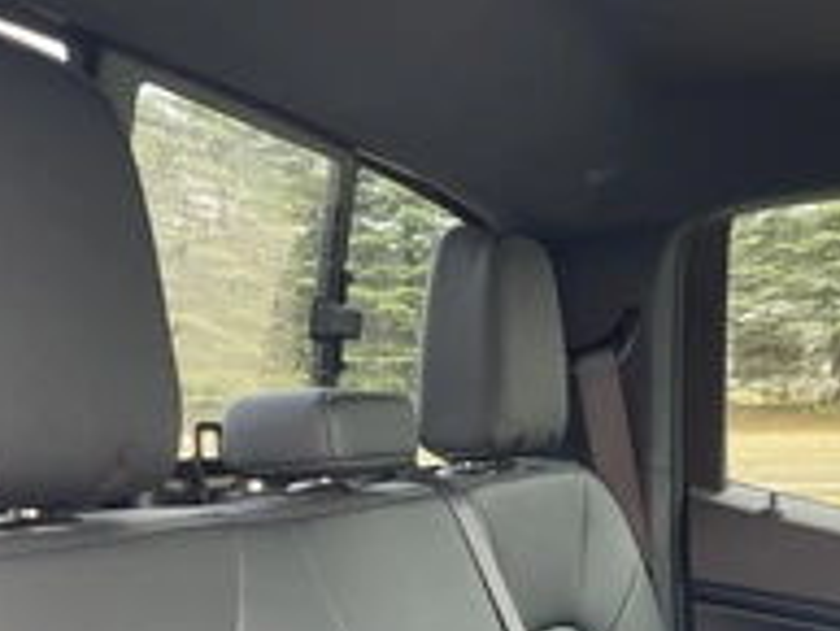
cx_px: 570
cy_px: 579
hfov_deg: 31.9
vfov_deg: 23.7
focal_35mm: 60
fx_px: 1457
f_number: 1.8
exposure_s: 1/89
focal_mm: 3
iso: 64
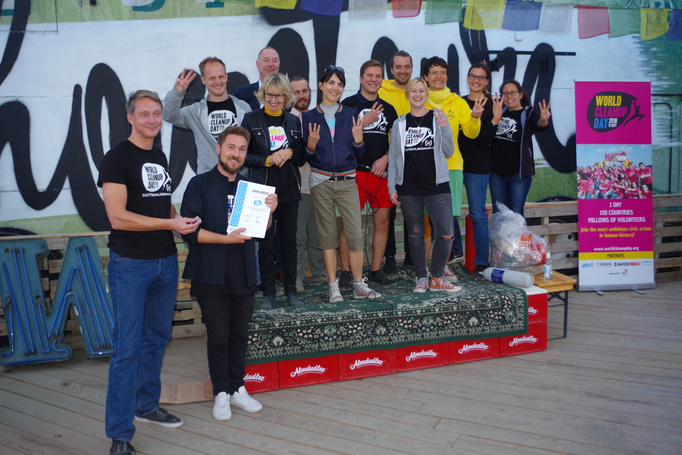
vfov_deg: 38.9
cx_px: 341
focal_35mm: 34
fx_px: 644
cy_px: 228
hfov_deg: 55.8
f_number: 4
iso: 800
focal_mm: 23.13
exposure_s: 1/20
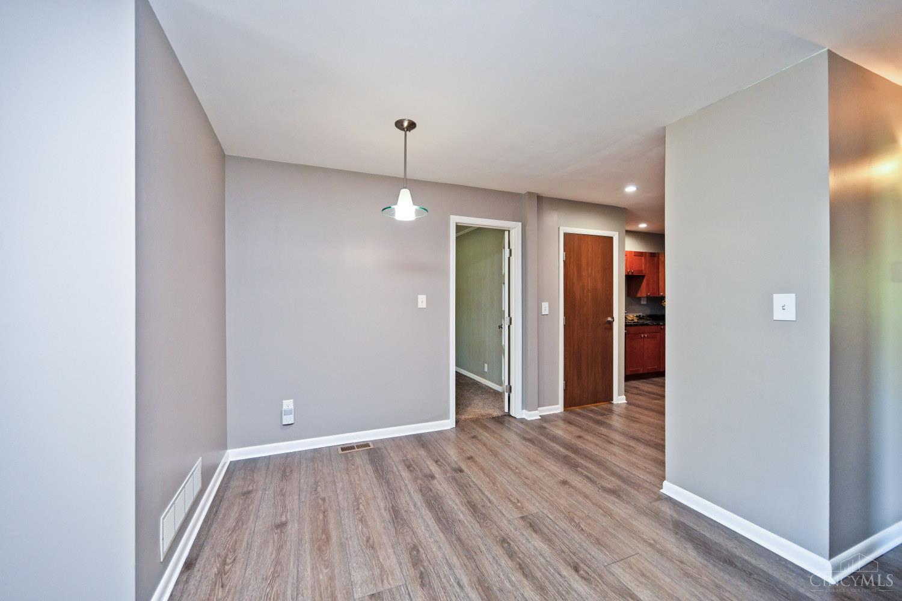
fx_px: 351
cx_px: 451
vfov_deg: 81.2
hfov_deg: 104.3
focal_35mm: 14
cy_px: 300
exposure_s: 1/60
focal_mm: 14
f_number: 4
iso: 720
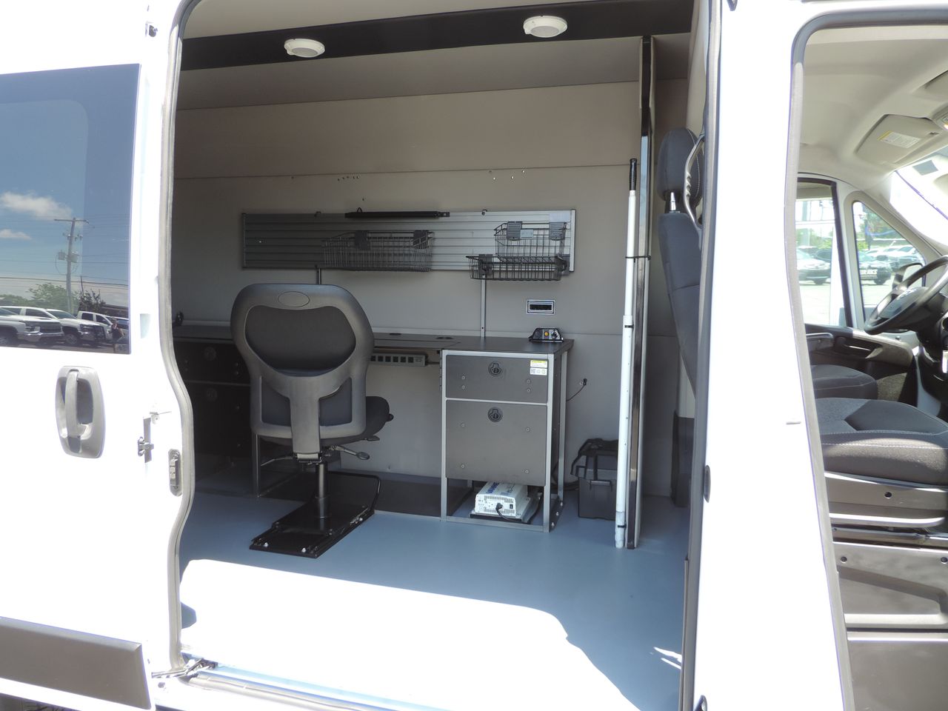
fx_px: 657
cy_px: 356
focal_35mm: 24
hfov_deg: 71.6
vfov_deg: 56.8
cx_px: 474
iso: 80
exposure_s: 1/100
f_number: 3
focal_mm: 4.3
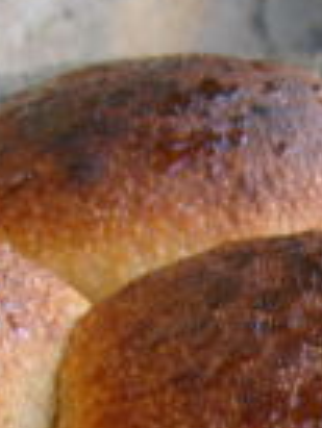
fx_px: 2019
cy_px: 553
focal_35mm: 163
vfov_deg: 11.8
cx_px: 353
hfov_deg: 9.0
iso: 80
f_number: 2.8
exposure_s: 1/60
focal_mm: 7.4
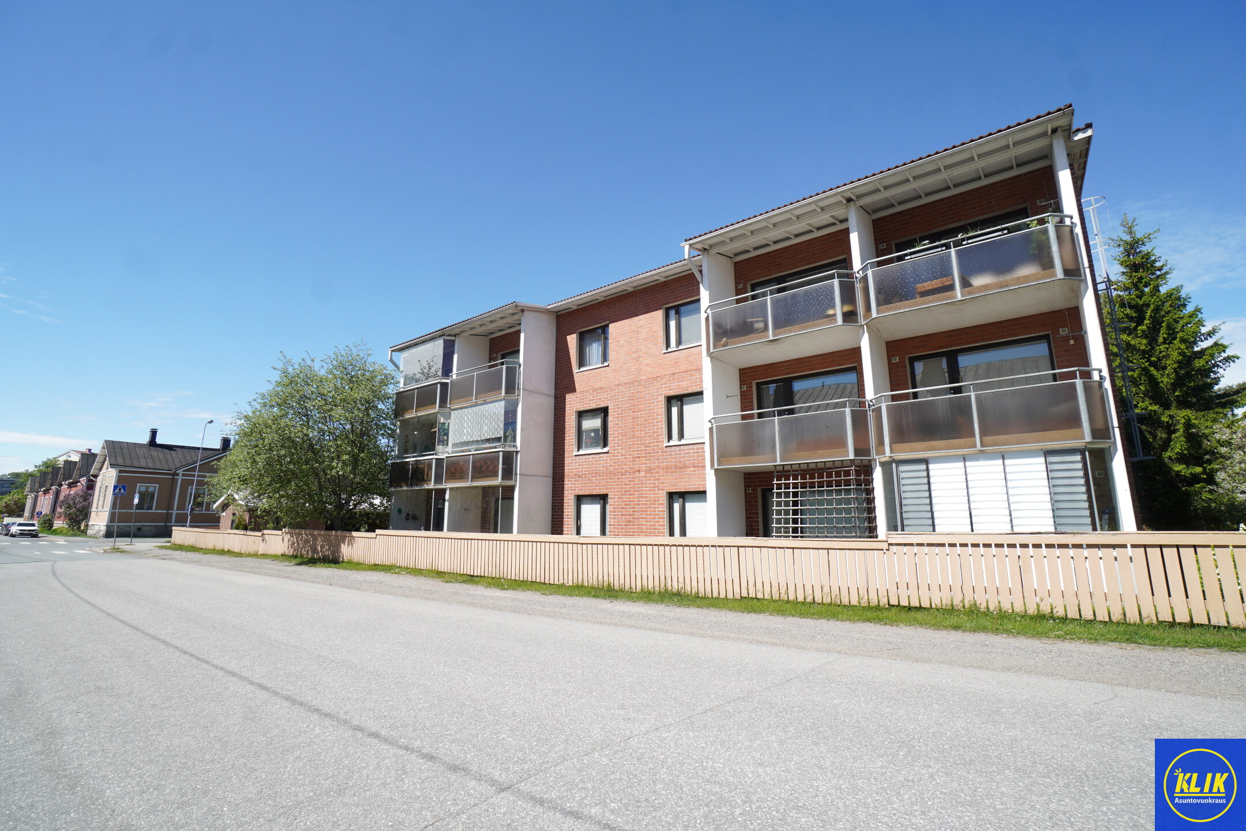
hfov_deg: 100.4
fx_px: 519
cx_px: 623
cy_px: 416
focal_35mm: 15
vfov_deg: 77.3
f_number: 8
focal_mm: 10
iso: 100
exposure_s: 1/200
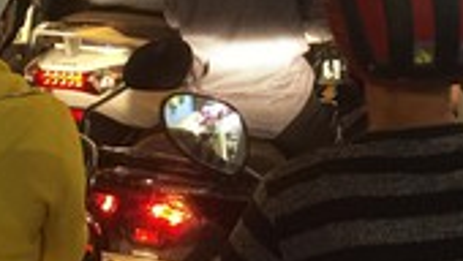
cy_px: -321
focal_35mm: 119
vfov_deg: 9.3
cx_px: 310
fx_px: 1462
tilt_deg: +0.0
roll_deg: -3.2
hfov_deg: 17.9
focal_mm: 4.15
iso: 125
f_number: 2.2
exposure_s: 1/17
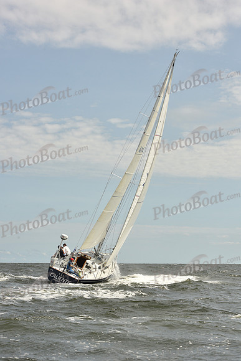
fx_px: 702
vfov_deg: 28.8
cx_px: 120
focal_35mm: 70
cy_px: 180
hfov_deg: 19.5
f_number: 10
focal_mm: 70
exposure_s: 1/800
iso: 250
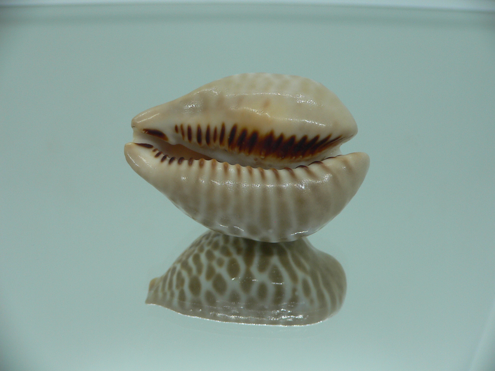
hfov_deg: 52.6
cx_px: 248
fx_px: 500
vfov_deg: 40.7
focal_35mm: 35
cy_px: 186
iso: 80
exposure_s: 1/60
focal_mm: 4.6
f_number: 2.8
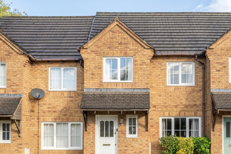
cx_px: 150
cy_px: 104
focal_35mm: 50
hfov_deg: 39.2
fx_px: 321
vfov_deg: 26.8
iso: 400
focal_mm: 24
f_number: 8
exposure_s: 1/200
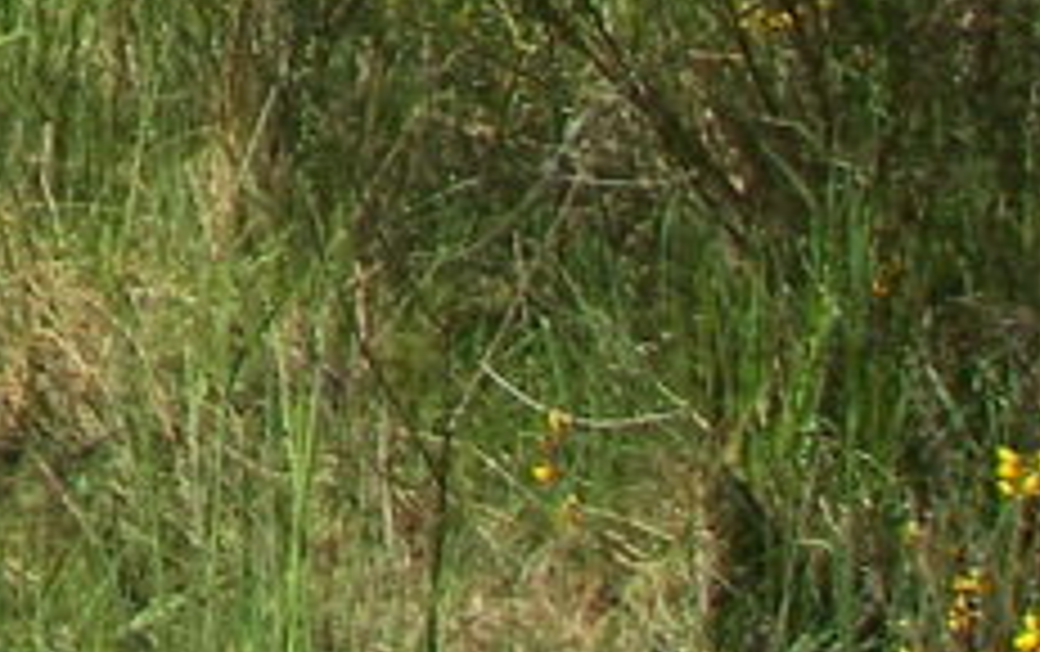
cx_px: -1216
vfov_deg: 7.2
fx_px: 4796
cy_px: -998
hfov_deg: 11.0
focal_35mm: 169
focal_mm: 6
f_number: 2.8
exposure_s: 1/800
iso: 50
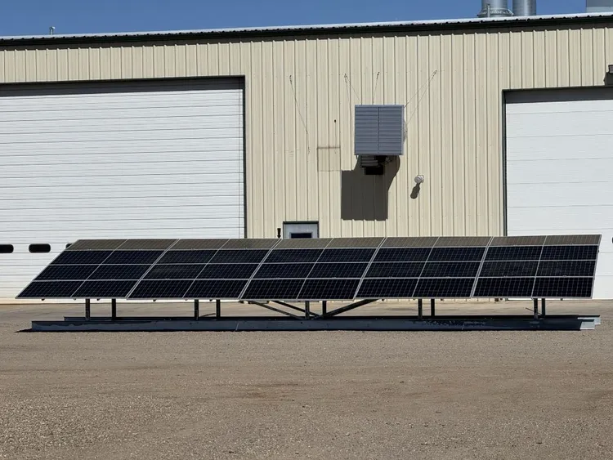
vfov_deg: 12.4
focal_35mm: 120
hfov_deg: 16.4
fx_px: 2126
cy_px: 230
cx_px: 306
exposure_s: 1/4651
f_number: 2.8
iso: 50
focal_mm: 15.66
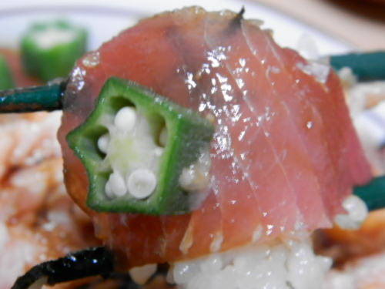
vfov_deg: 18.0
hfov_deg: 23.8
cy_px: 144
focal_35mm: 82
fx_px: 912
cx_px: 192
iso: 400
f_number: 4.2
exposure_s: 1/8
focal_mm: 14.6
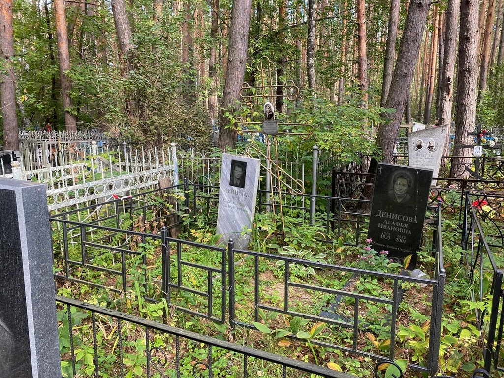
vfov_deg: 53.1
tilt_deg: -10.3
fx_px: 379
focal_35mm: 26
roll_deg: +0.1
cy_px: 189
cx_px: 252
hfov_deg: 67.3
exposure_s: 1/121
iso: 80
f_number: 1.8
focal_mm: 4.25
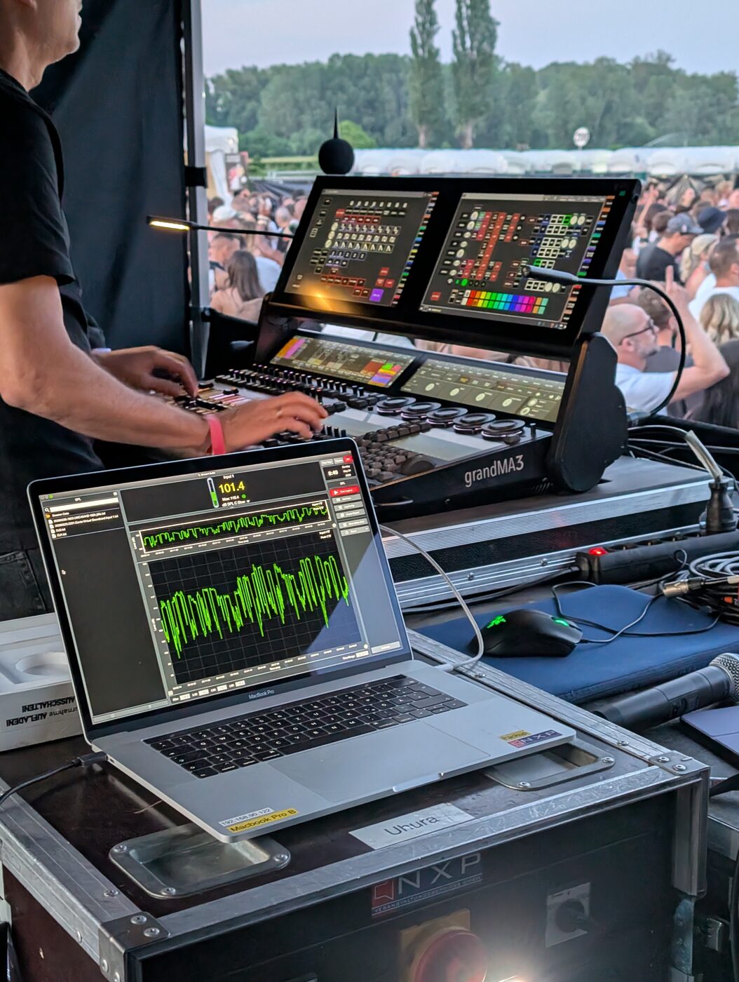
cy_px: 491
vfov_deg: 38.9
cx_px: 370
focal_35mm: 49
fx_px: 1391
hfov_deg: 29.7
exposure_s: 1/50
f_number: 1.68
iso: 412
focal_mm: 6.9
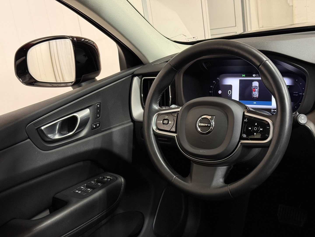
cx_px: 158
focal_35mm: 48
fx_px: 437
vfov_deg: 30.3
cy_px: 118
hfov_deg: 39.7
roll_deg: +8.3
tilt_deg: -17.1
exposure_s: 1/41
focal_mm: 6.76
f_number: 1.78
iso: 250
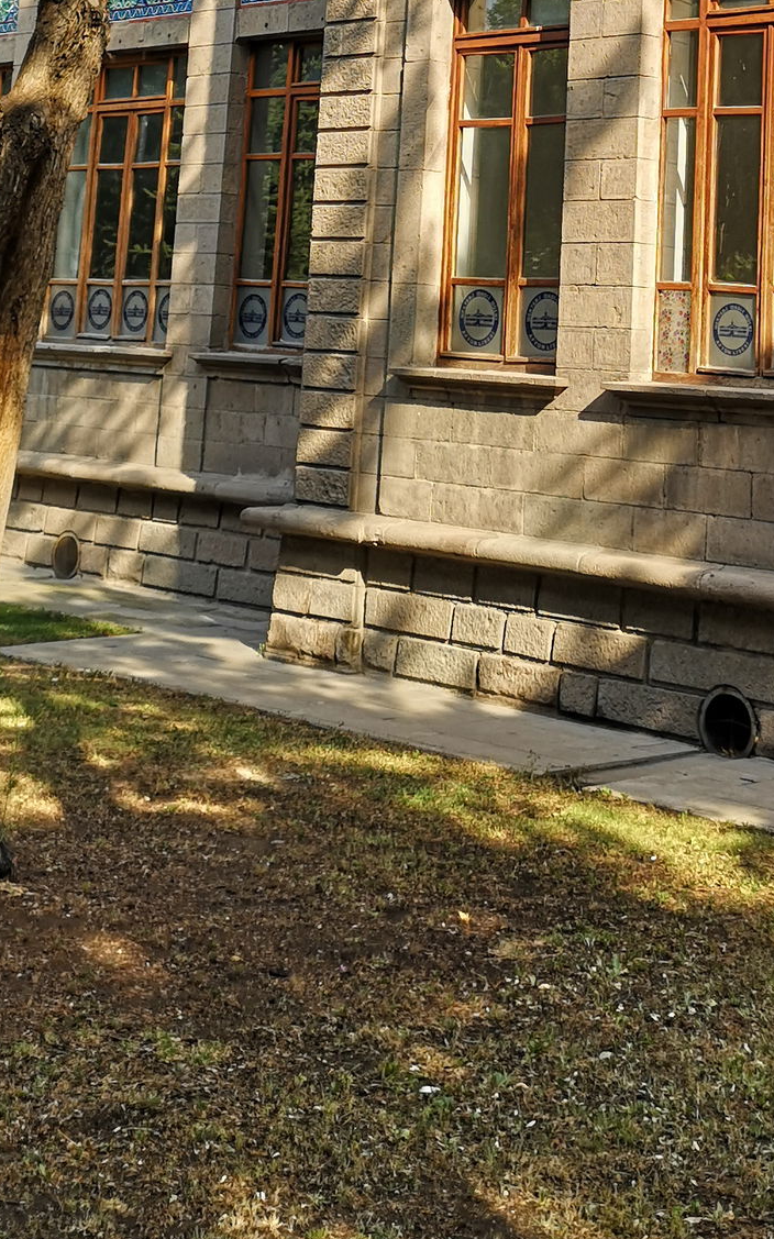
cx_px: 409
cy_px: -65
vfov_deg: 29.0
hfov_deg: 20.0
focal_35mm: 65
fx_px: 2195
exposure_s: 1/1000
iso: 50
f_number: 1.8
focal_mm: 3.95
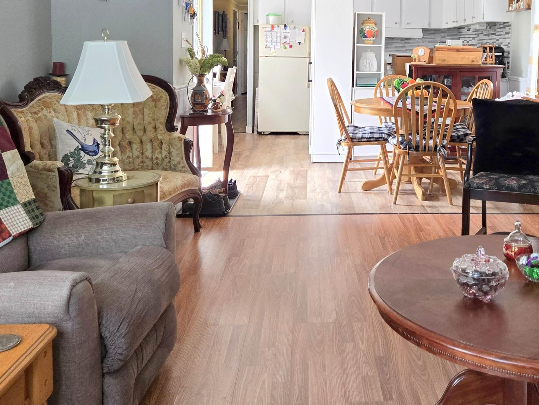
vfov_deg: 36.4
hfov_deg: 48.3
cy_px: 78
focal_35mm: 38
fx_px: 592
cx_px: 350
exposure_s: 1/180
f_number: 1.8
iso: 200
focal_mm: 5.4
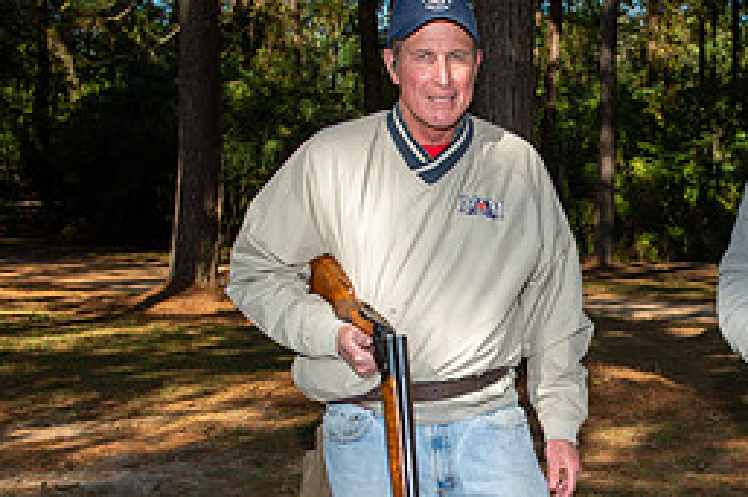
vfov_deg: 19.3
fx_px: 1453
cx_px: 600
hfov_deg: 28.2
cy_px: 387
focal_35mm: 70
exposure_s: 1/200
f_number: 5.6
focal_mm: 31
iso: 125
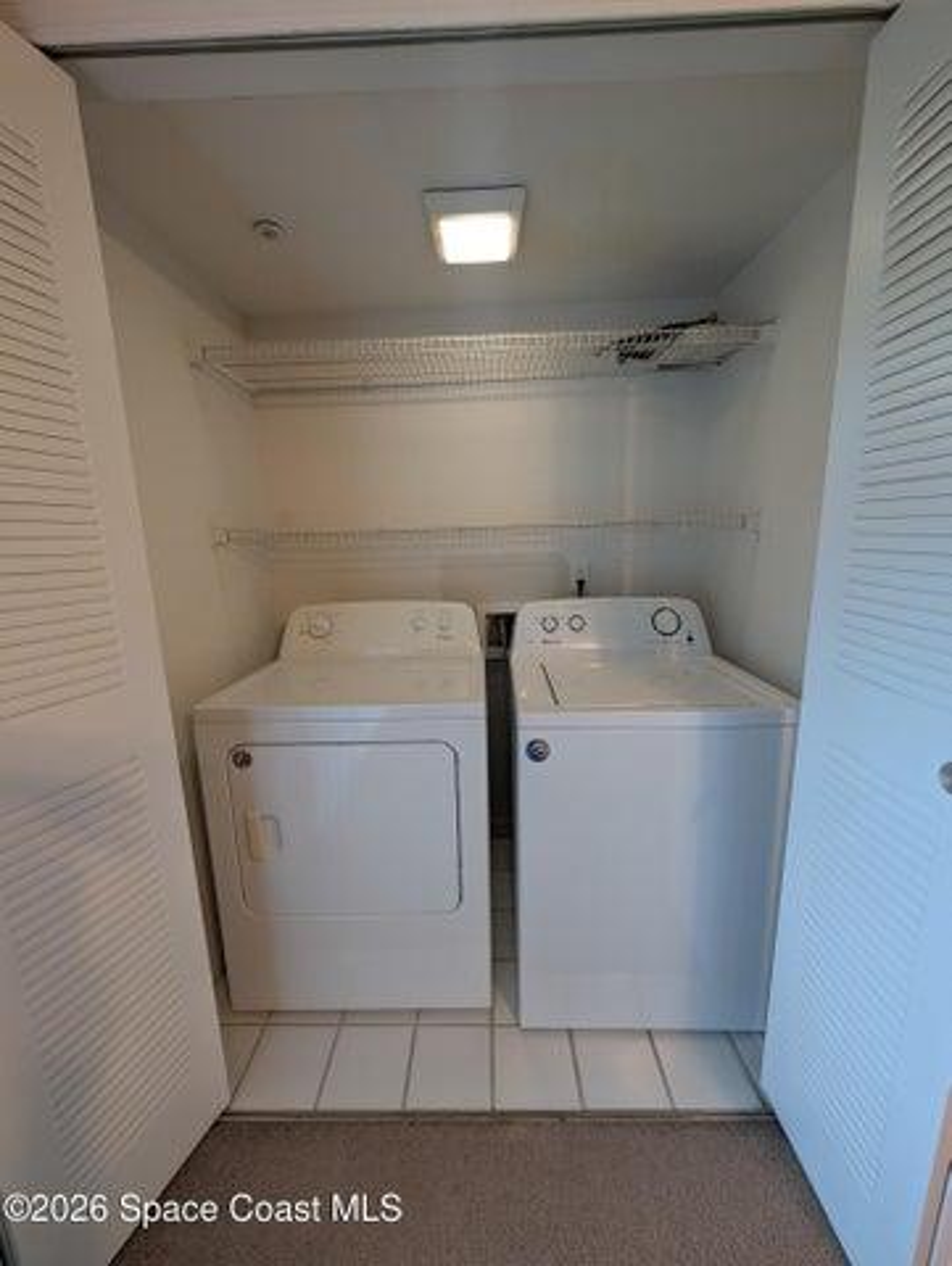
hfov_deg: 94.6
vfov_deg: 110.5
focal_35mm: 12
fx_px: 439
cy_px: 633
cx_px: 476
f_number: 1.7
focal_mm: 2.02
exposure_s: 1/30
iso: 86
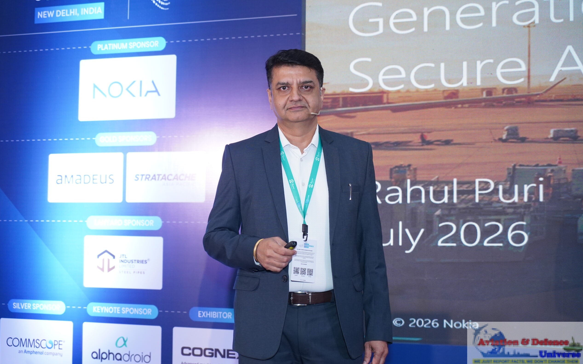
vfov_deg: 18.1
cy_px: 170
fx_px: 1144
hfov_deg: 28.6
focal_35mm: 72
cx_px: 291
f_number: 4
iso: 2000
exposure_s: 1/160
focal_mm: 70
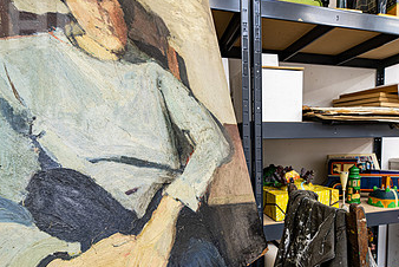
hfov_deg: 72.5
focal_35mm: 24
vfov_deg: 52.7
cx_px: 249
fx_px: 266
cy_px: 166
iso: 64
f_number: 5.6
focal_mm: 14
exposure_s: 1/5
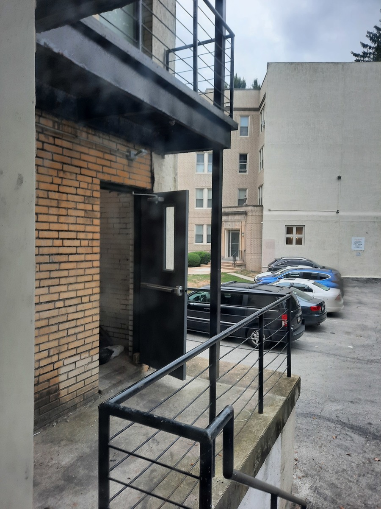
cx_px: 190
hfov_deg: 54.9
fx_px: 367
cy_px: 254
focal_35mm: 25
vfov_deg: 69.4
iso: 64
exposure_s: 1/60
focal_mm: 4.6
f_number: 2
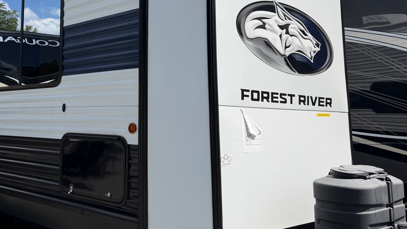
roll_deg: -0.2
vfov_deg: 27.2
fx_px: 464
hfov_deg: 45.2
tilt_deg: +7.3
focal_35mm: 43
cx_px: 87
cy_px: 49
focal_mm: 6.76
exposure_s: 1/5319
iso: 80
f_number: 1.78
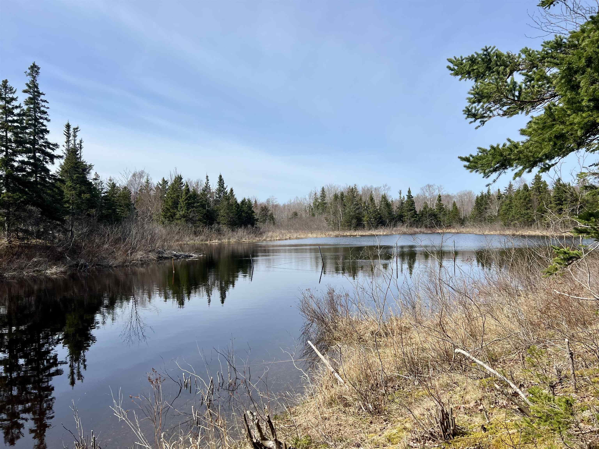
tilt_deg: -0.6
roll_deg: +1.5
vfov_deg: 53.1
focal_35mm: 26
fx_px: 450
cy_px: 224
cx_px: 300
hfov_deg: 67.3
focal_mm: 5.7
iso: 50
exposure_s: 1/4630
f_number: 1.5
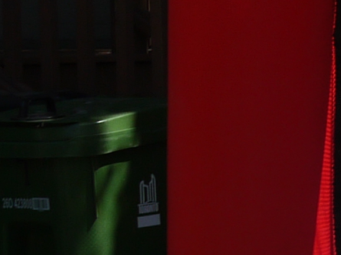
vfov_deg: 5.4
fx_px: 2728
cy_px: 168
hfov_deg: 6.6
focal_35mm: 277
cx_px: 980
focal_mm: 20
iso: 100
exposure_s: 1/800
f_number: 4.5
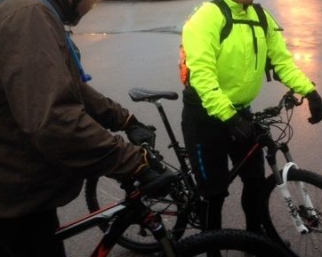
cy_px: 72
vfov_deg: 26.4
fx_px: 543
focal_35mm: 57
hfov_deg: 31.8
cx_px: 277
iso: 64
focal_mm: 4.12
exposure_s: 1/20
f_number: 2.4
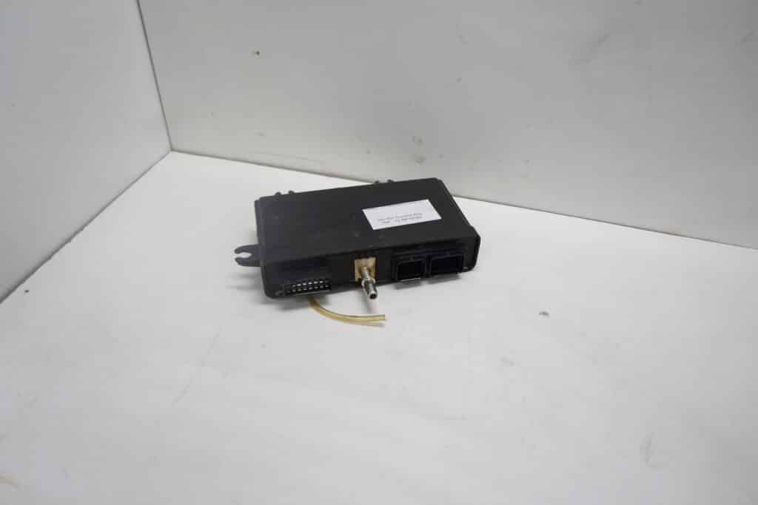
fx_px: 569
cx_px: 379
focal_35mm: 27
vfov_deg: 47.9
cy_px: 252
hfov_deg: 67.4
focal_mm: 18
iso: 200
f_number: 5
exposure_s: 1/60
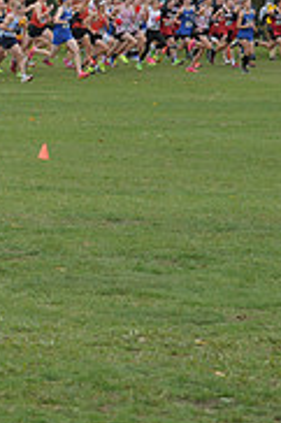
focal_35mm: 287
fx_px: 3366
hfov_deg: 4.7
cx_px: -381
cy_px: 30
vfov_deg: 7.2
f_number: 6.3
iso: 1000
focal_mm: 90
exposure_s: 1/800
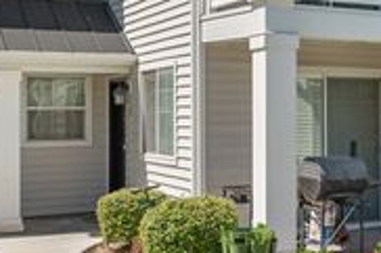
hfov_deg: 26.9
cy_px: 45
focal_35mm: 67
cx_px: 442
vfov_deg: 19.9
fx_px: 712
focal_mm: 24.5
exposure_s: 1/200
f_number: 8
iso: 800
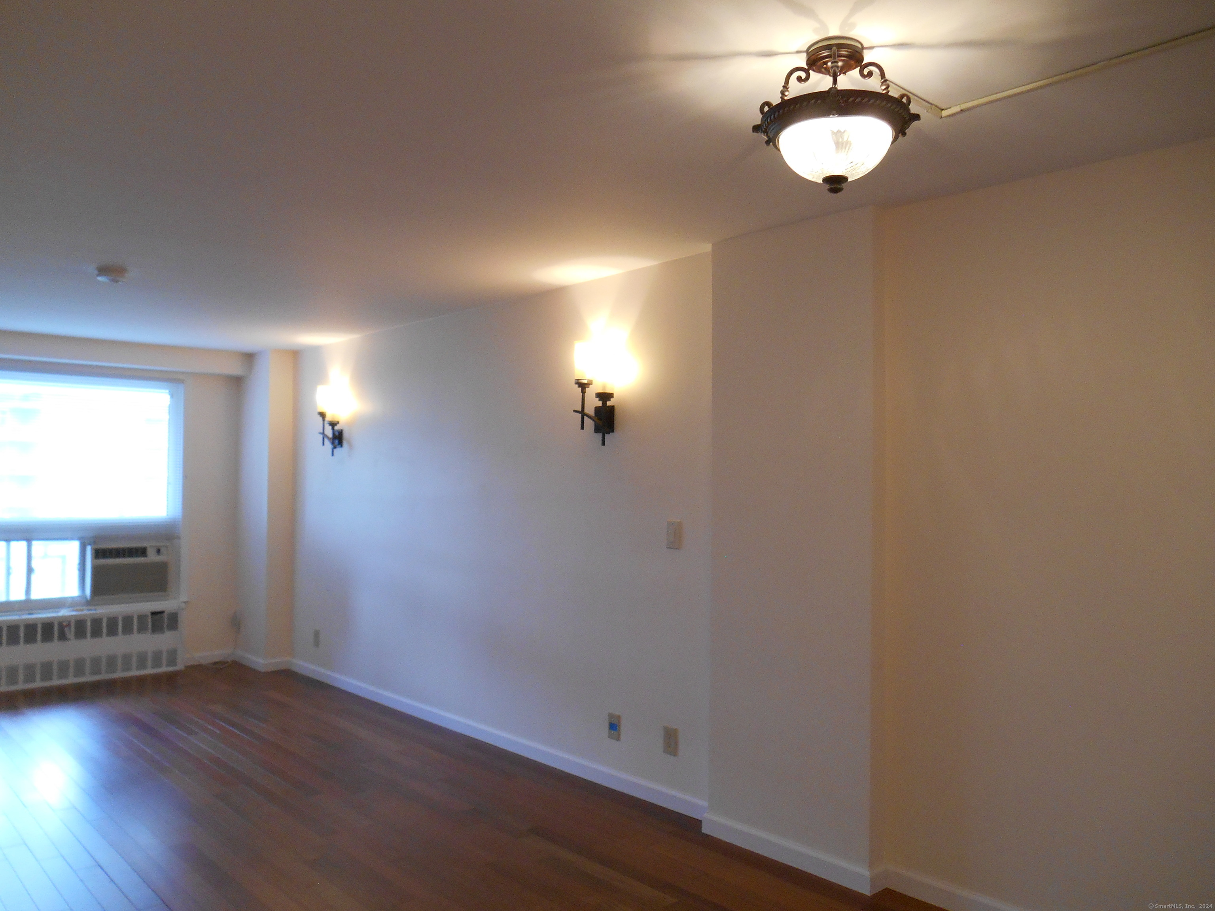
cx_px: 608
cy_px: 456
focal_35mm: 26
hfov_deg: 67.3
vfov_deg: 53.1
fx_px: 913
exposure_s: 1/30
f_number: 3.4
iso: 250
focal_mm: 4.7
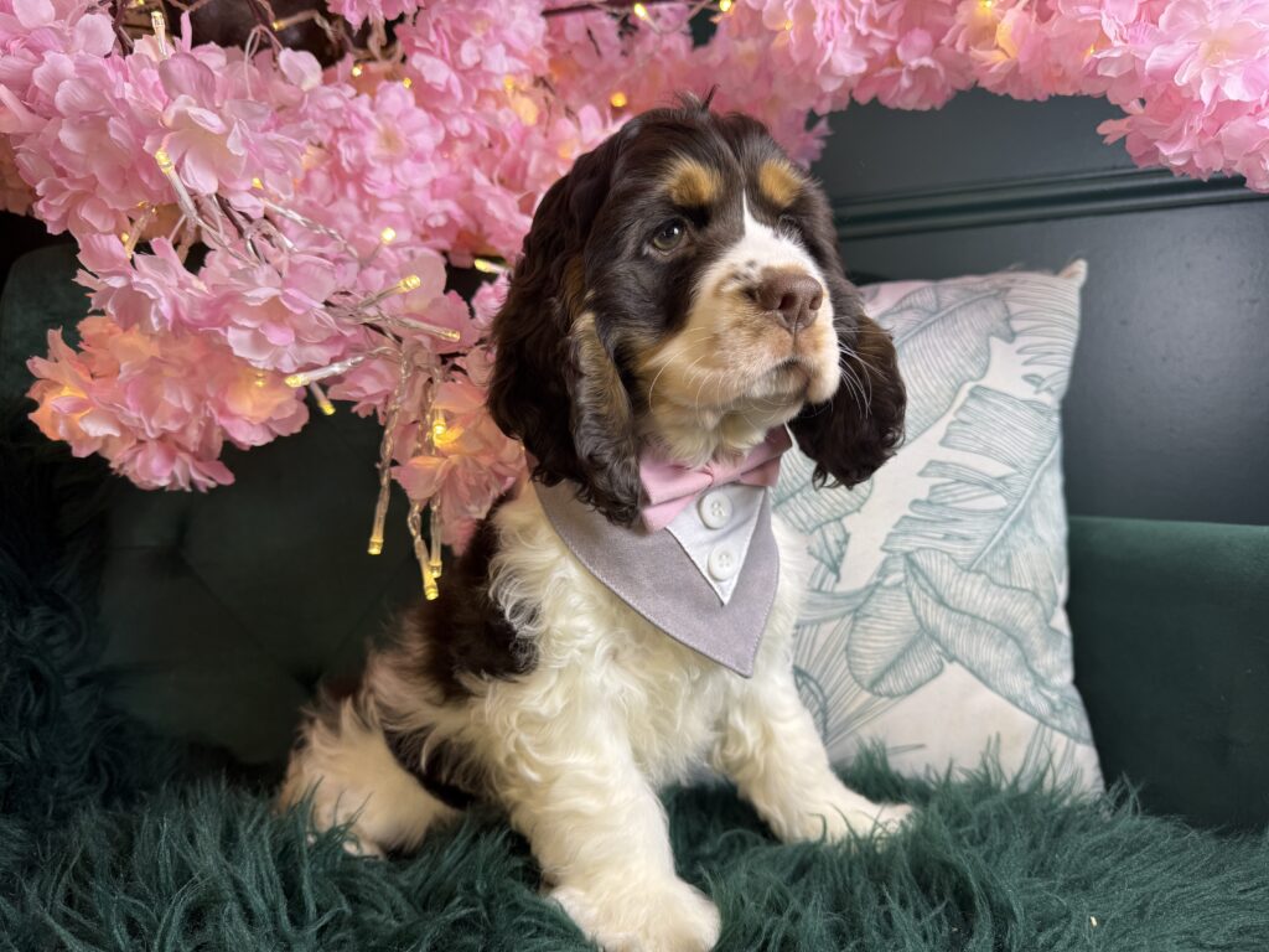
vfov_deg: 56.8
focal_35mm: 24
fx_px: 880
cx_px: 634
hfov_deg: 71.6
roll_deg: +1.1
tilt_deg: -0.5
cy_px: 476
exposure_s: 1/120
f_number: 1.78
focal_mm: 6.76
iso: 50
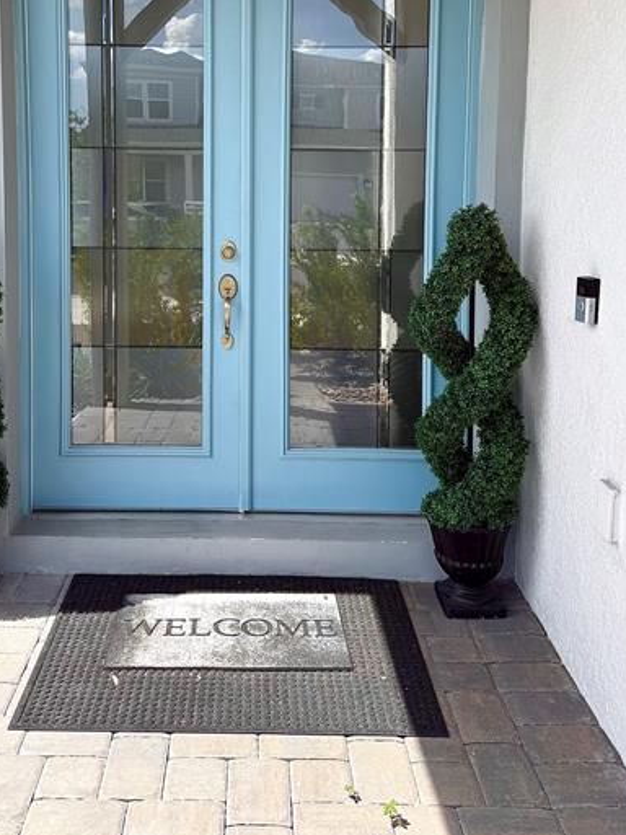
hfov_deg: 39.5
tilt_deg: -2.6
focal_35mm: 36
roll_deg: -0.6
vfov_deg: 49.8
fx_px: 868
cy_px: 233
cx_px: 251
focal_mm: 6.76
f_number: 1.78
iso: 80
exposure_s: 1/2000
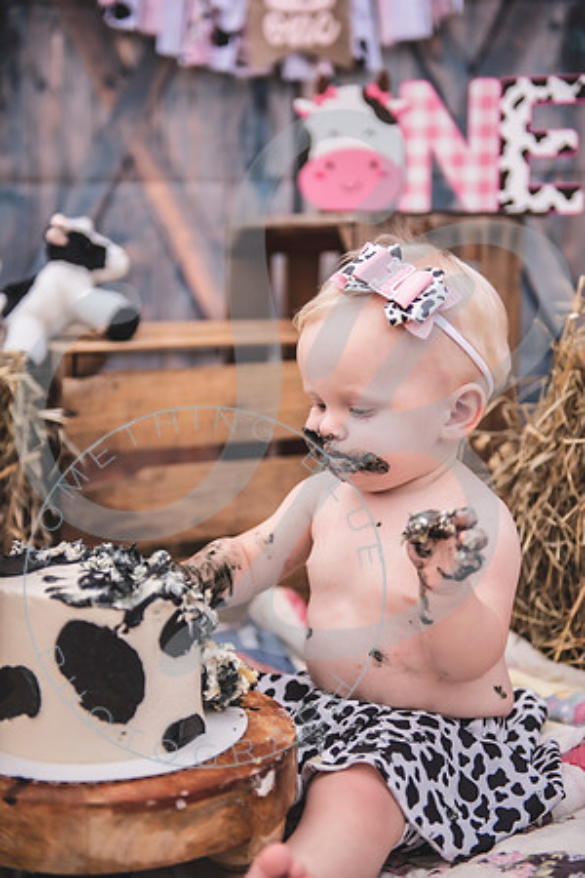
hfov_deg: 24.2
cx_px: 292
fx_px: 1365
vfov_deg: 35.6
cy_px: 439
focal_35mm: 56
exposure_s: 1/400
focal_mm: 56
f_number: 2.8
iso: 100
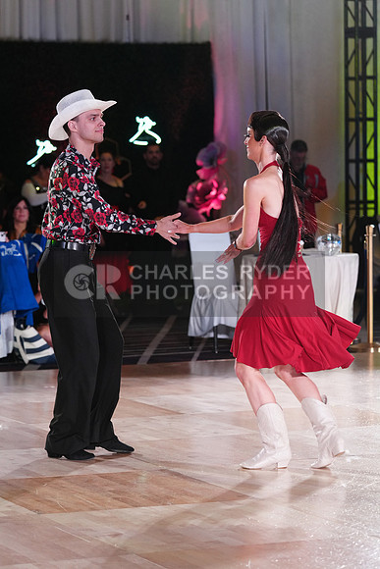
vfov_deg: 17.1
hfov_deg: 11.4
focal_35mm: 120
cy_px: 284
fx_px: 1899
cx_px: 190
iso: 2500
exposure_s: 1/400
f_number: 4
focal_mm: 120
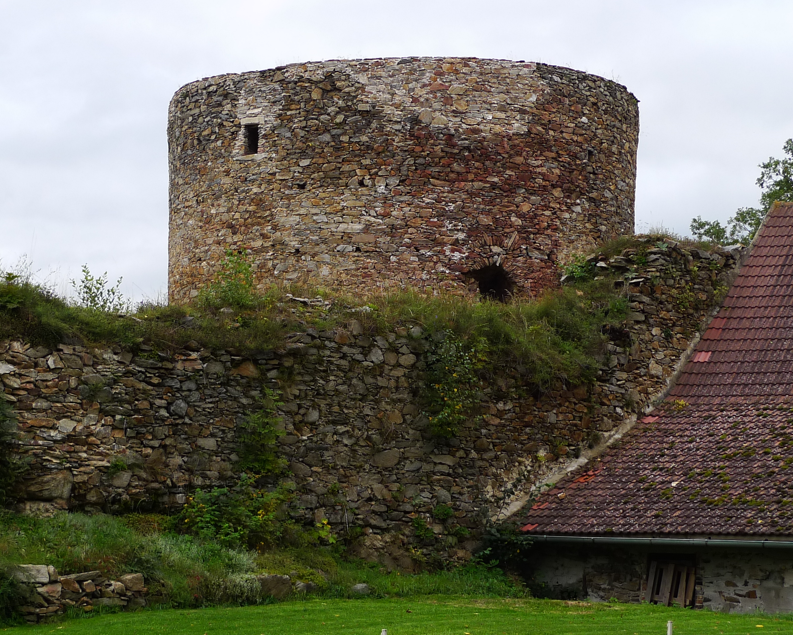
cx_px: 388
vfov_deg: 19.4
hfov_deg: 24.1
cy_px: 316
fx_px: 1854
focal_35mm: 79
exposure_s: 1/100
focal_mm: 11.1
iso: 100
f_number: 2.7
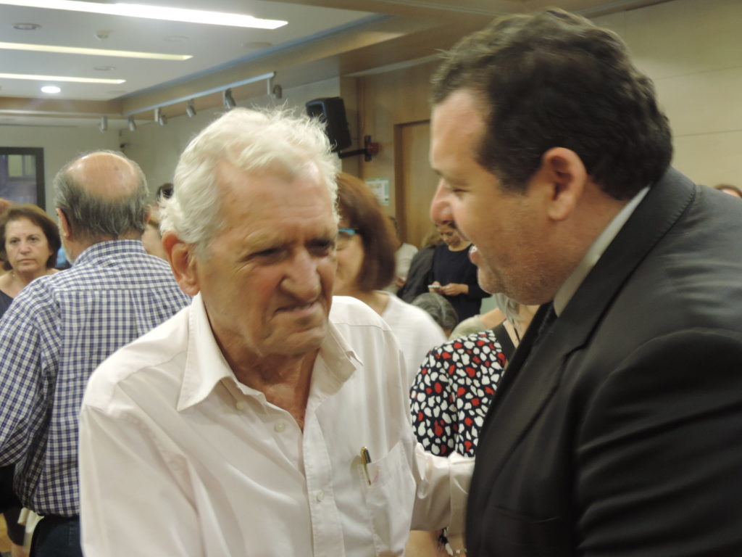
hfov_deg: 40.4
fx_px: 1007
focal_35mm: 47
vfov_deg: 30.9
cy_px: 278
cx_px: 371
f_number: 3.5
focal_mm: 8.3
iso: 400
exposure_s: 1/13
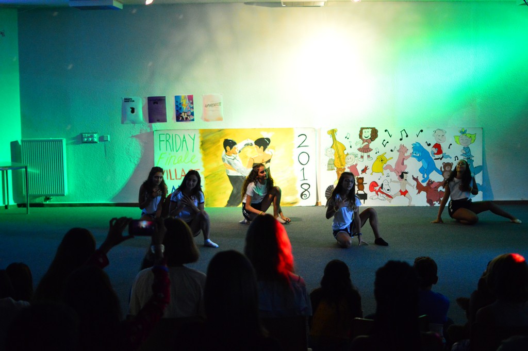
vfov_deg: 25.7
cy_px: 176
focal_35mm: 52
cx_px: 264
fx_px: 769
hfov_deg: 37.9
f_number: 1.8
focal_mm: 35
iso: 3200
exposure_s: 1/100
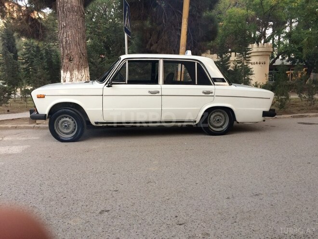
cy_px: 120
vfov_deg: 48.2
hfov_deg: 61.7
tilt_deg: -8.1
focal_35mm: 29
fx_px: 266
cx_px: 159
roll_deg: -0.1
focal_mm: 4.15
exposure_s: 1/33
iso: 40
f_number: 2.2
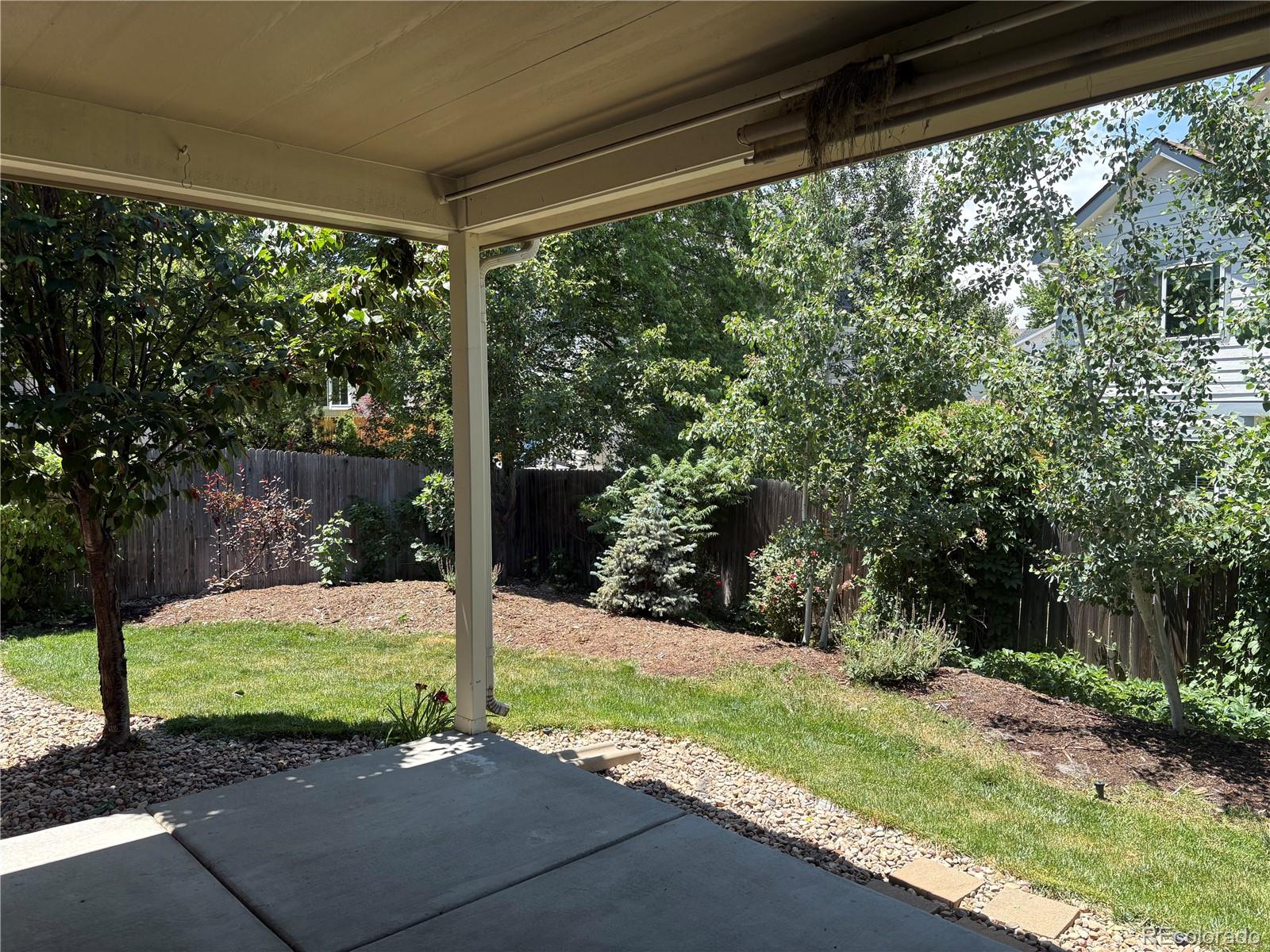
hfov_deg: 67.3
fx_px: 954
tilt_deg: -3.6
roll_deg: +0.6
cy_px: 476
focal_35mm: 26
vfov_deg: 53.1
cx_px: 635
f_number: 1.6
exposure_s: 1/861
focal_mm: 5.96
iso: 50
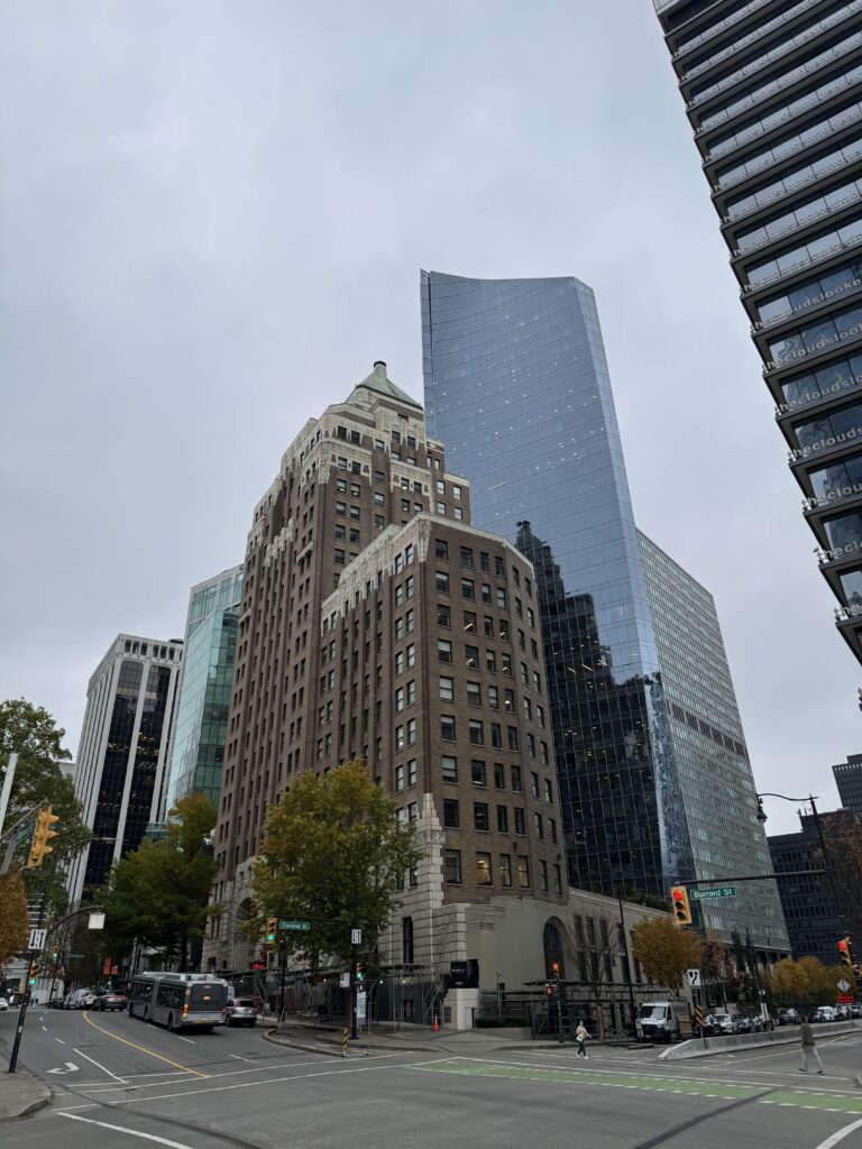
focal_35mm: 24
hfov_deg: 56.8
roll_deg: +4.2
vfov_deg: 71.6
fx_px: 797
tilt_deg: +28.8
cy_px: 574
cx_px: 431
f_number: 1.78
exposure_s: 1/1366
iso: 80
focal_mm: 6.76
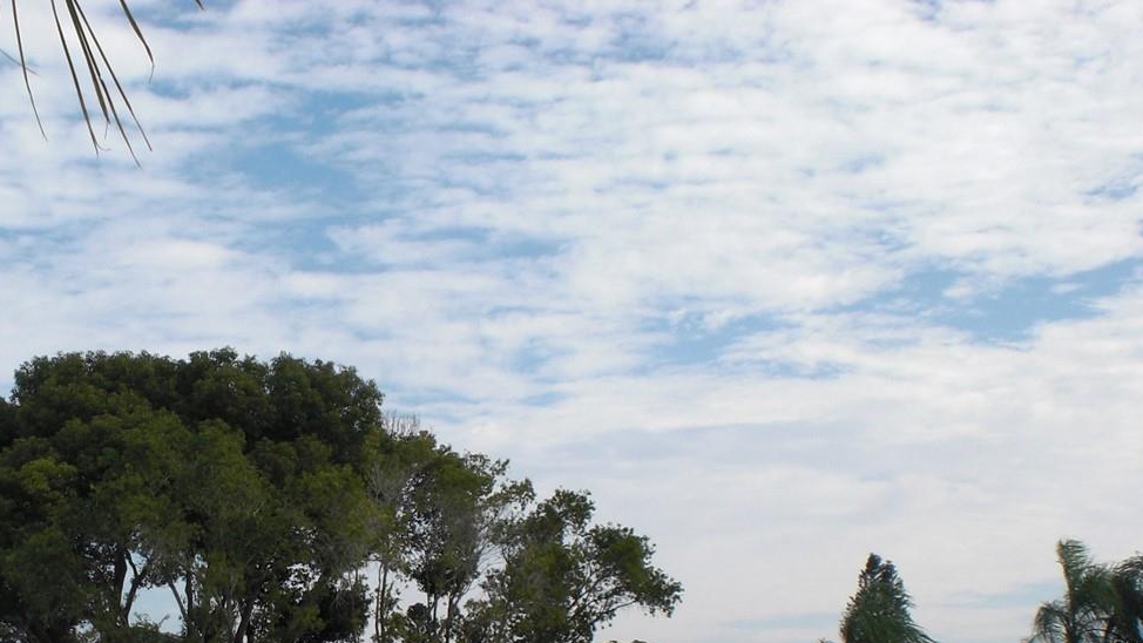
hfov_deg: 30.5
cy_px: 648
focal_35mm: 68
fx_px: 2061
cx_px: 284
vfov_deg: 17.3
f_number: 5.6
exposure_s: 1/400
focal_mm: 6.3
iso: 64
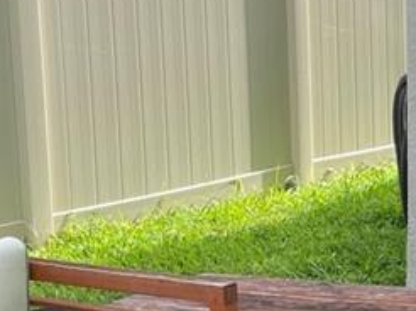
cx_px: 651
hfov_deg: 14.4
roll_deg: -1.2
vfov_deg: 11.6
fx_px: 1525
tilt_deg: -10.6
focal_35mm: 127
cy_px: 232
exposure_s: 1/550
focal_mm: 4.2
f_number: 1.6
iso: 32
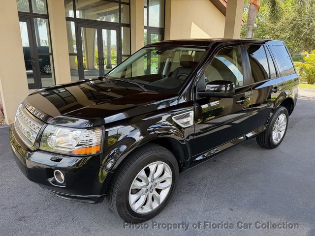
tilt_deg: -17.3
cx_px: 158
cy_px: 118
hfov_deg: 71.6
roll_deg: -1.3
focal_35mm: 24
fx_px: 218
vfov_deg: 56.8
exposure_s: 1/528
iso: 100
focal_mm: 6.76
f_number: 1.78
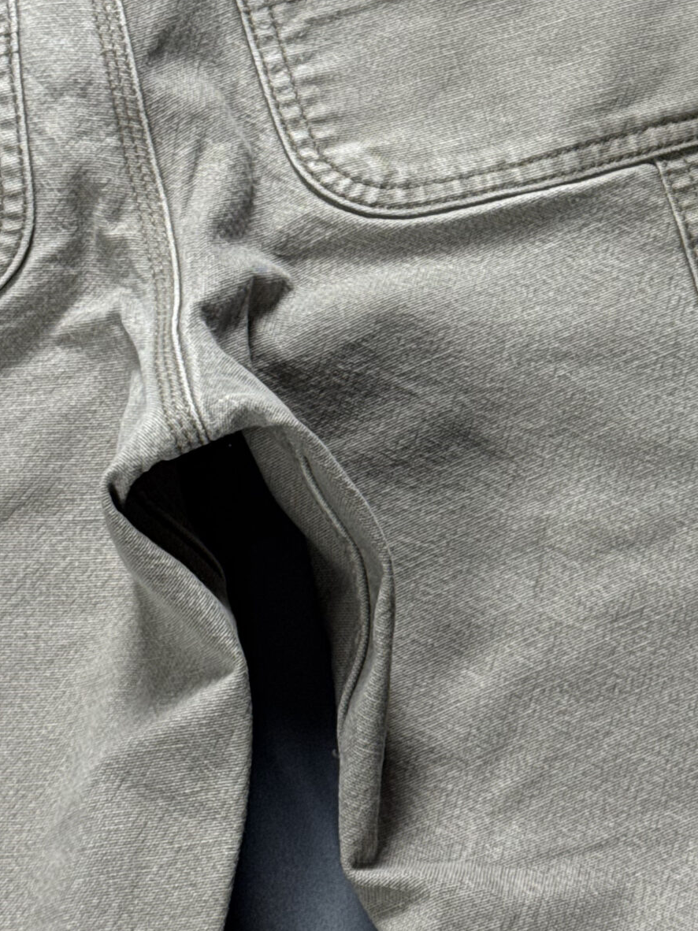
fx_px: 2797
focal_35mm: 104
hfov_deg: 14.1
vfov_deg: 18.8
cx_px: 566
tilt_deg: -75.8
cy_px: 241
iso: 100
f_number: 1.78
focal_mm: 6.76
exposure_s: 1/60
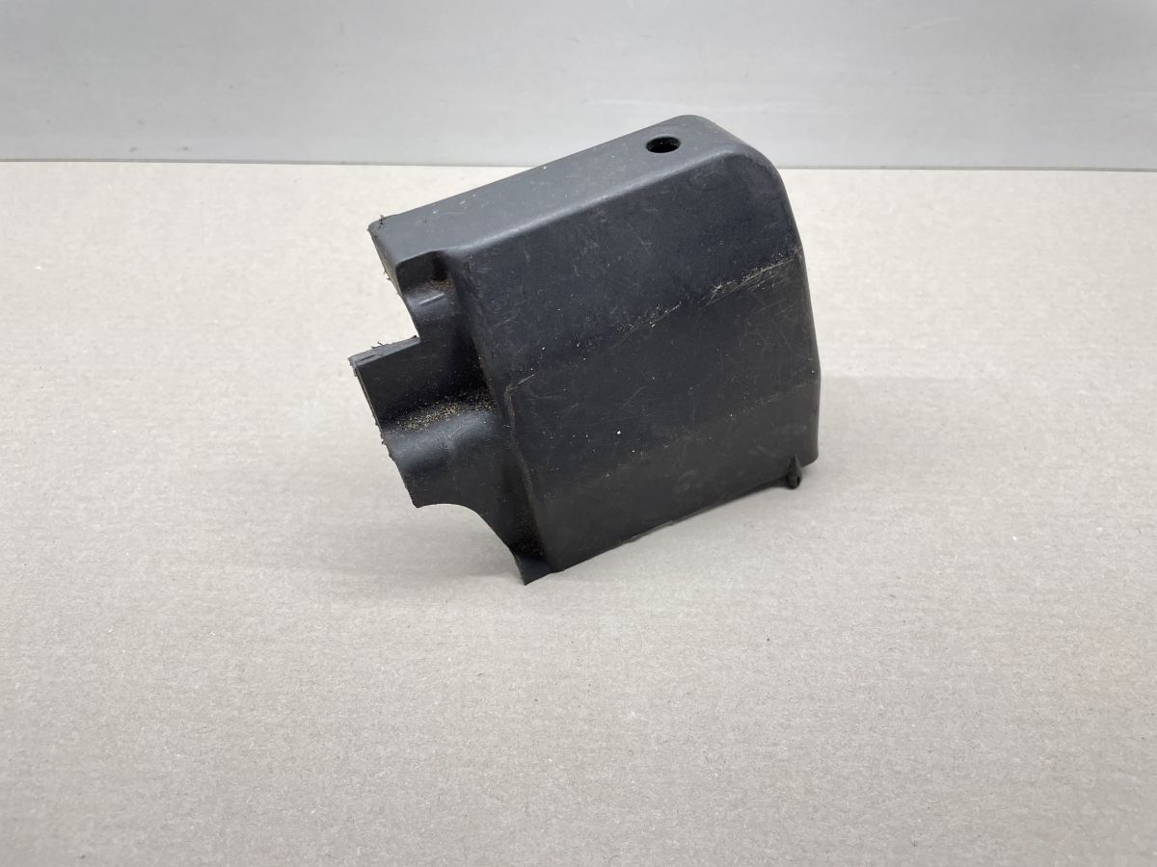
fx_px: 869
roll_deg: +1.5
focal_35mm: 26
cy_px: 434
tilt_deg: -44.7
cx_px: 578
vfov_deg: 53.1
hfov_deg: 67.3
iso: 80
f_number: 1.6
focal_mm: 4.2
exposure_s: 1/100
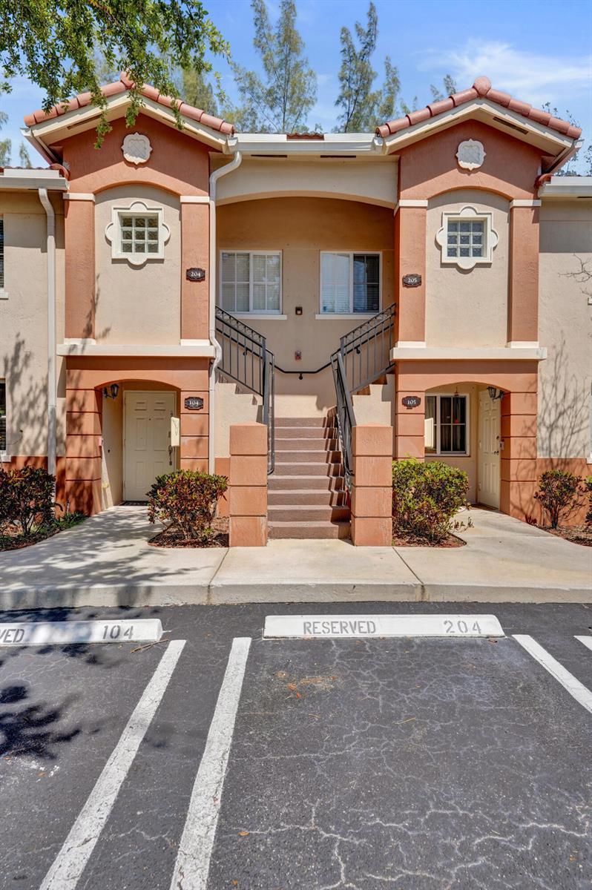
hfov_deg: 57.1
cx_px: 296
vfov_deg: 78.6
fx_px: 544
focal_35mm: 22
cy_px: 445
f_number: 5
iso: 800
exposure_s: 1/4000
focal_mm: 22
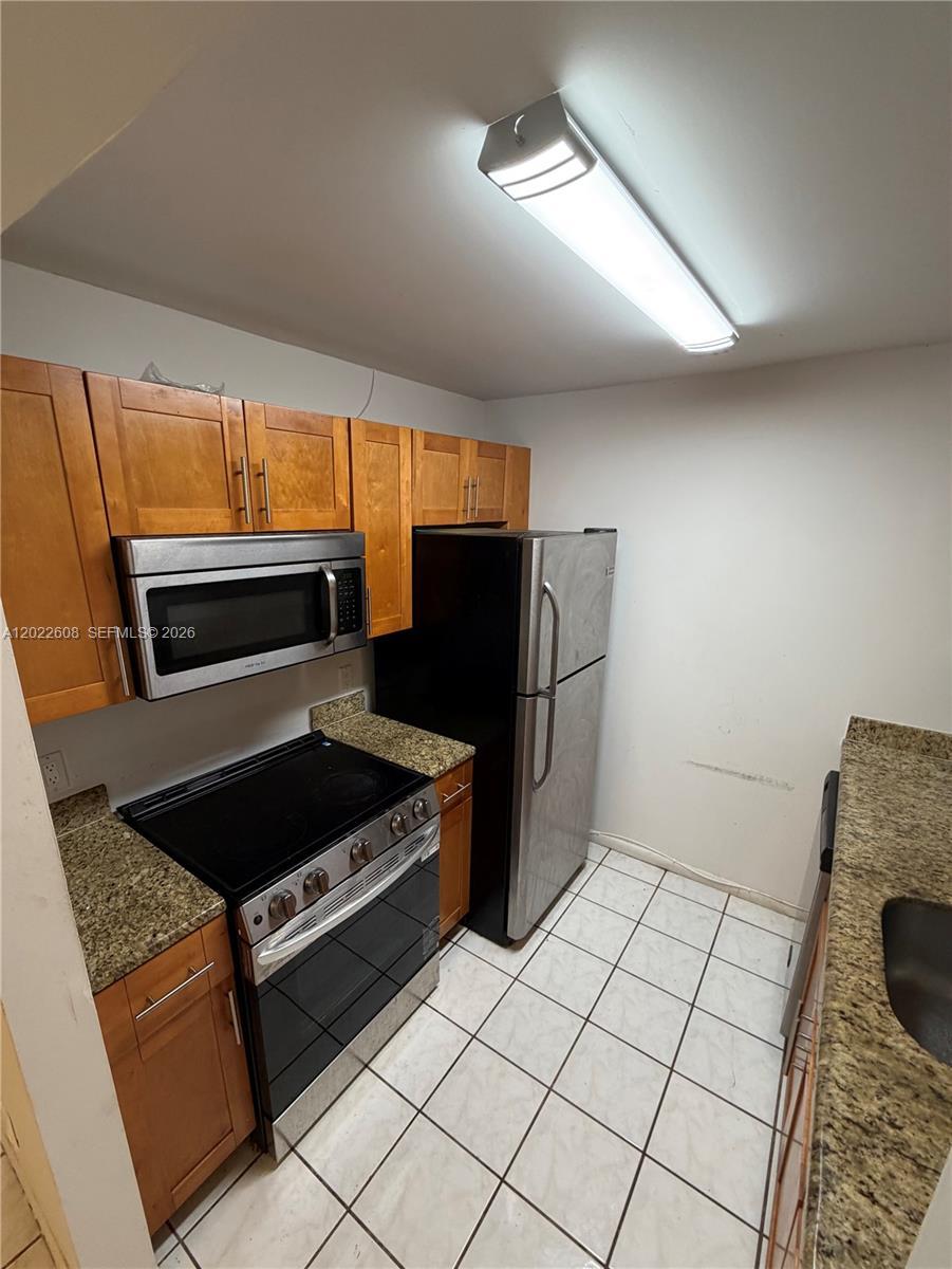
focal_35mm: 14
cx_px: 476
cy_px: 634
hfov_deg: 85.7
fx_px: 513
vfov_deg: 102.0
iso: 160
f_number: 2.2
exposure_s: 1/60
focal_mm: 2.22
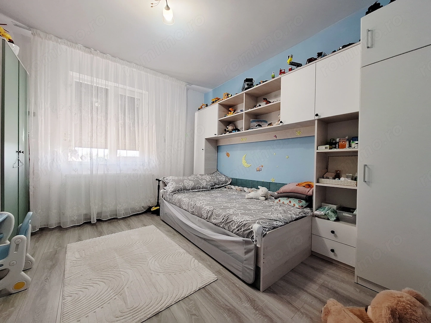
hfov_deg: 106.2
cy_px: 162
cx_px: 216
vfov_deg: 89.9
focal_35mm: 13
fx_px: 162
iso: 100
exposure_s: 1/33
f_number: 2.2
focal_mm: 1.74
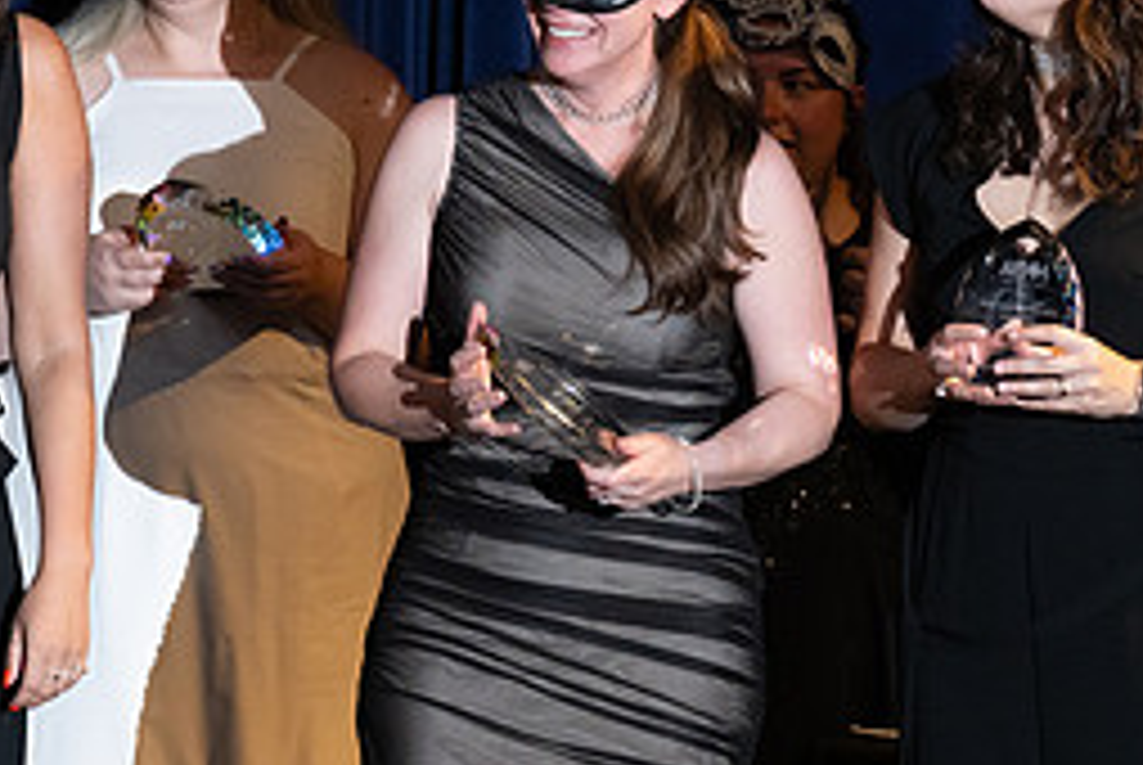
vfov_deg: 4.0
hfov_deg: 6.0
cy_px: 385
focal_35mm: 342
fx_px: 10871
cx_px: 594
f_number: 5
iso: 2500
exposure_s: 1/200
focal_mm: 150
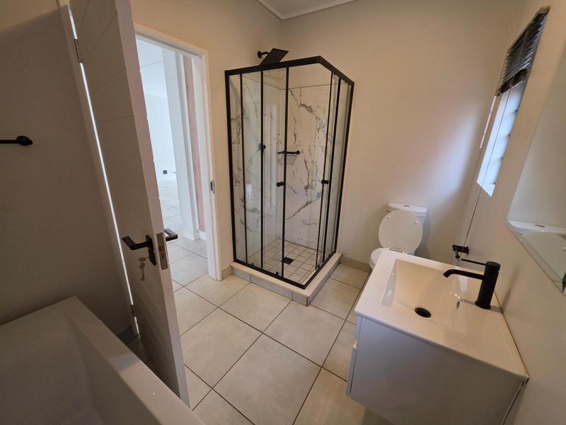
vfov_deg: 89.9
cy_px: 212
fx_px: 213
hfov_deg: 106.2
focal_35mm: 13
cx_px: 283
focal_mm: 2.2
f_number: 1.9
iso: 250
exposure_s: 1/100
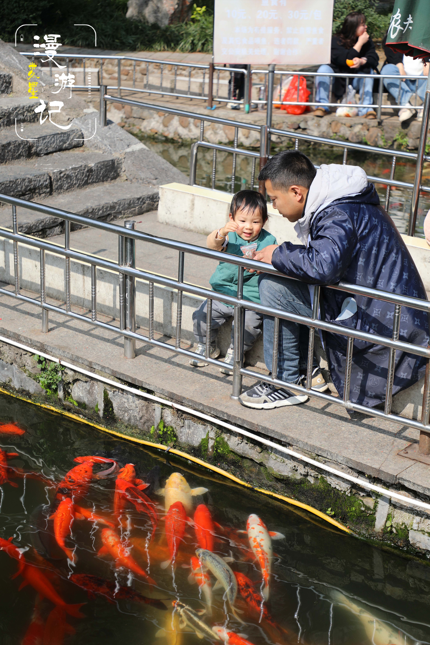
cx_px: 215
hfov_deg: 19.5
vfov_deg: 28.8
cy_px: 322
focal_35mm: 70
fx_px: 1254
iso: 80
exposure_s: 1/160
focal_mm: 70
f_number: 4
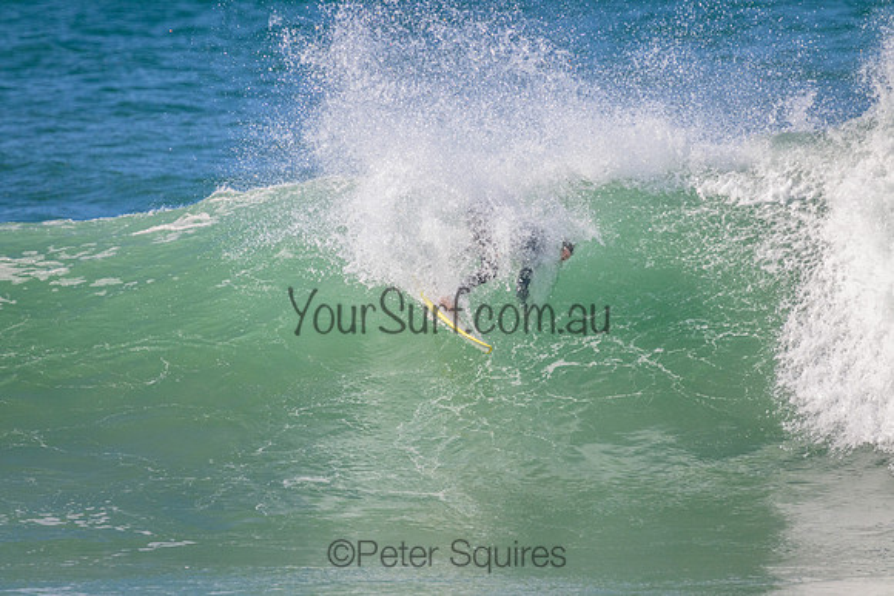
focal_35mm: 800
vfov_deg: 1.7
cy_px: 298
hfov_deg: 2.6
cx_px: 447
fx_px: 19870
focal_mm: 800
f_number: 11
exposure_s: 1/2000
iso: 1400
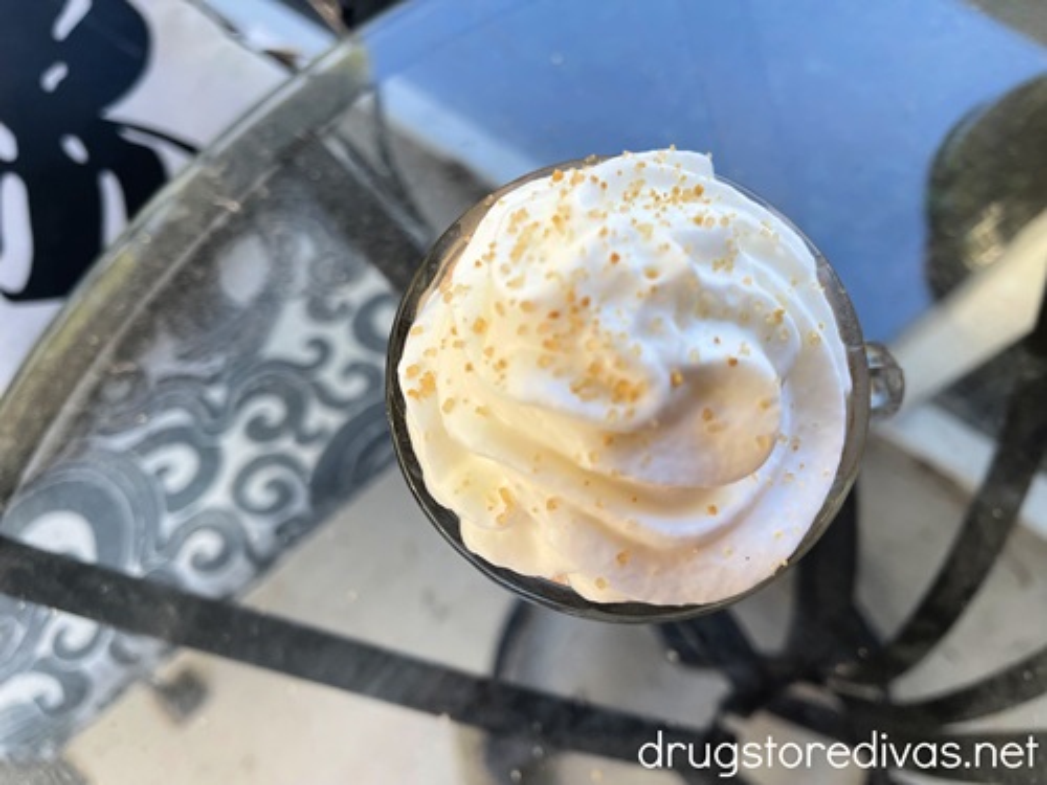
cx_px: 524
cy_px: 392
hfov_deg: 69.4
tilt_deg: -74.7
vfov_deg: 54.9
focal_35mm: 25
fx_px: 756
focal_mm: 5.1
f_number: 1.6
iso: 64
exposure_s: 1/121
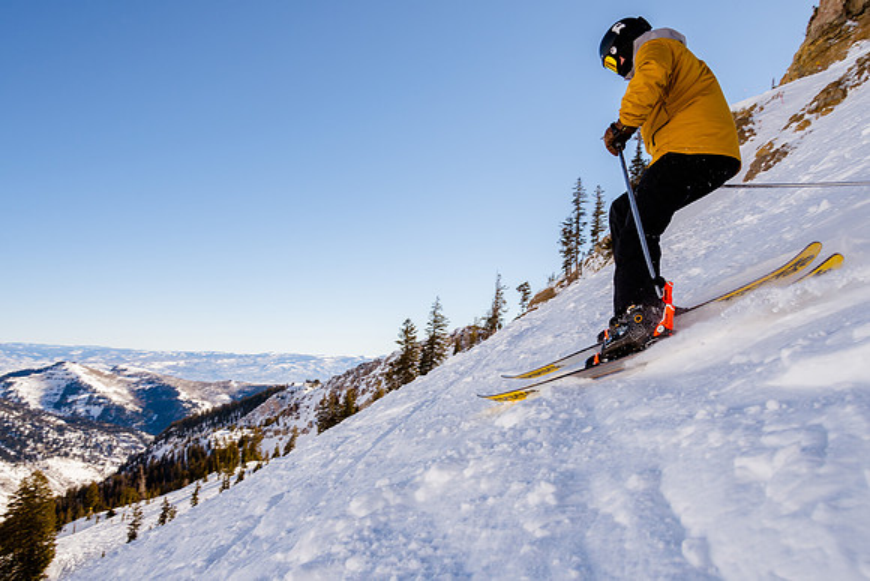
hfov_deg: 66.5
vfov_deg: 47.2
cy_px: 291
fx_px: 664
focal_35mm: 27
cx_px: 431
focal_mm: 18
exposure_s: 1/800
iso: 160
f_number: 8
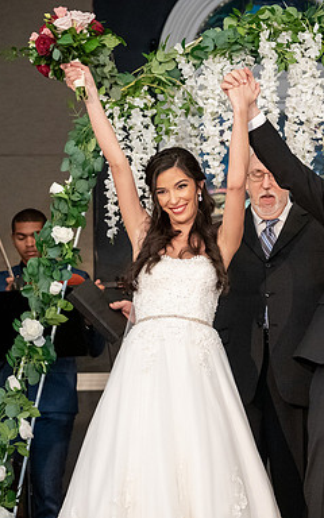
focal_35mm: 148
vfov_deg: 14.1
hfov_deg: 8.8
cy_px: 260
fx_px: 2091
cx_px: 285
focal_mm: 96
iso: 8000
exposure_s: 1/200
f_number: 4
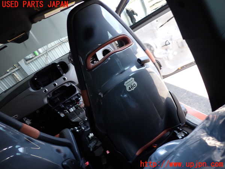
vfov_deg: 54.9
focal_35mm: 25
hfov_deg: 69.4
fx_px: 162
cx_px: 112
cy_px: 84
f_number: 2
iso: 100
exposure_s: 1/100
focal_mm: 4.5
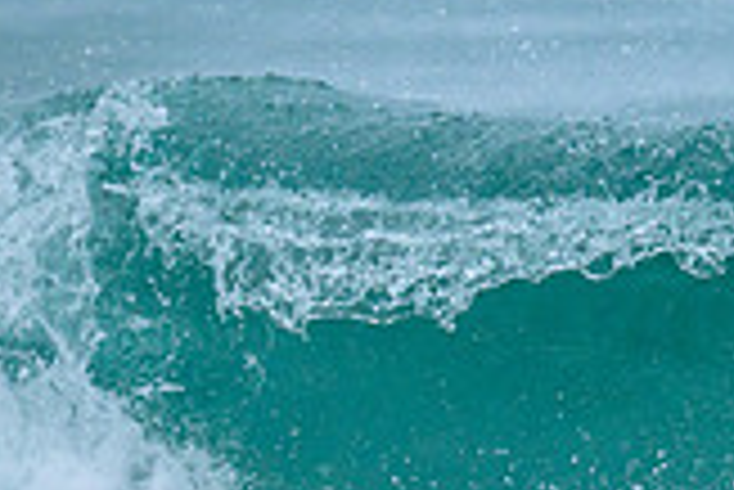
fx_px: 79688
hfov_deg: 0.5
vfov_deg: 0.4
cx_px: 1544
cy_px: 103
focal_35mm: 3905
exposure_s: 1/3200
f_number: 6.3
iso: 800
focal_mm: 800
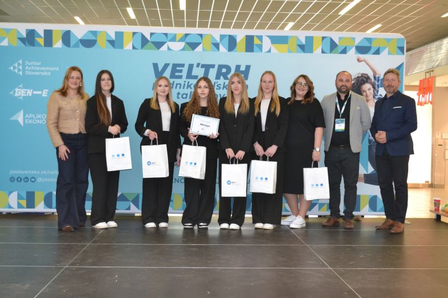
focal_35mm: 48
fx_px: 597
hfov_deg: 41.1
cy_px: 149
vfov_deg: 28.1
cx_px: 224
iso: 2200
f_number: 4.8
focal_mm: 32
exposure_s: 1/60
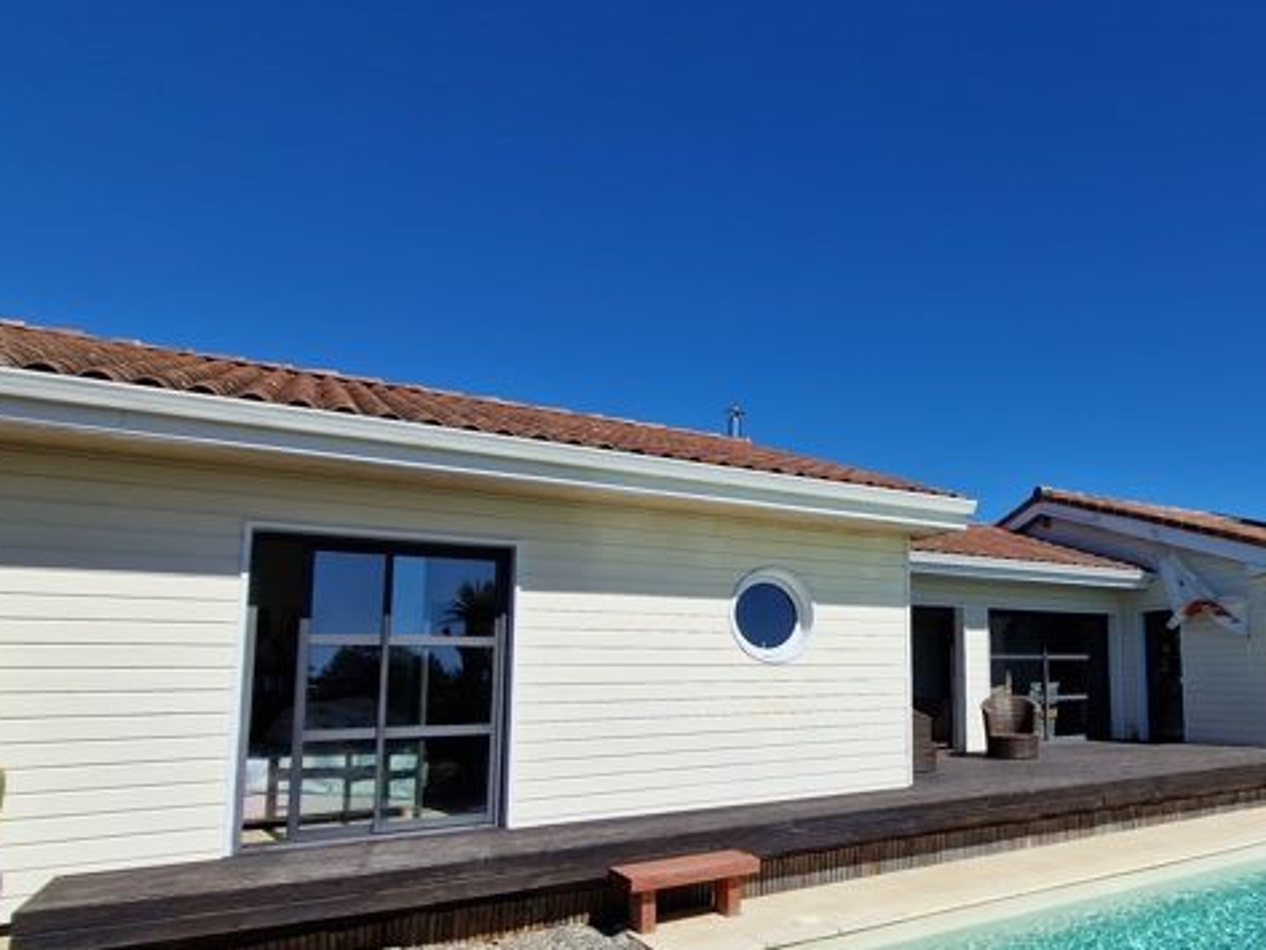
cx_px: 966
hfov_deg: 70.6
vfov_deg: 60.5
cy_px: 581
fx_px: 805
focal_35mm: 22
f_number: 2.2
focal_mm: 2.2
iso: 50
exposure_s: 1/4624
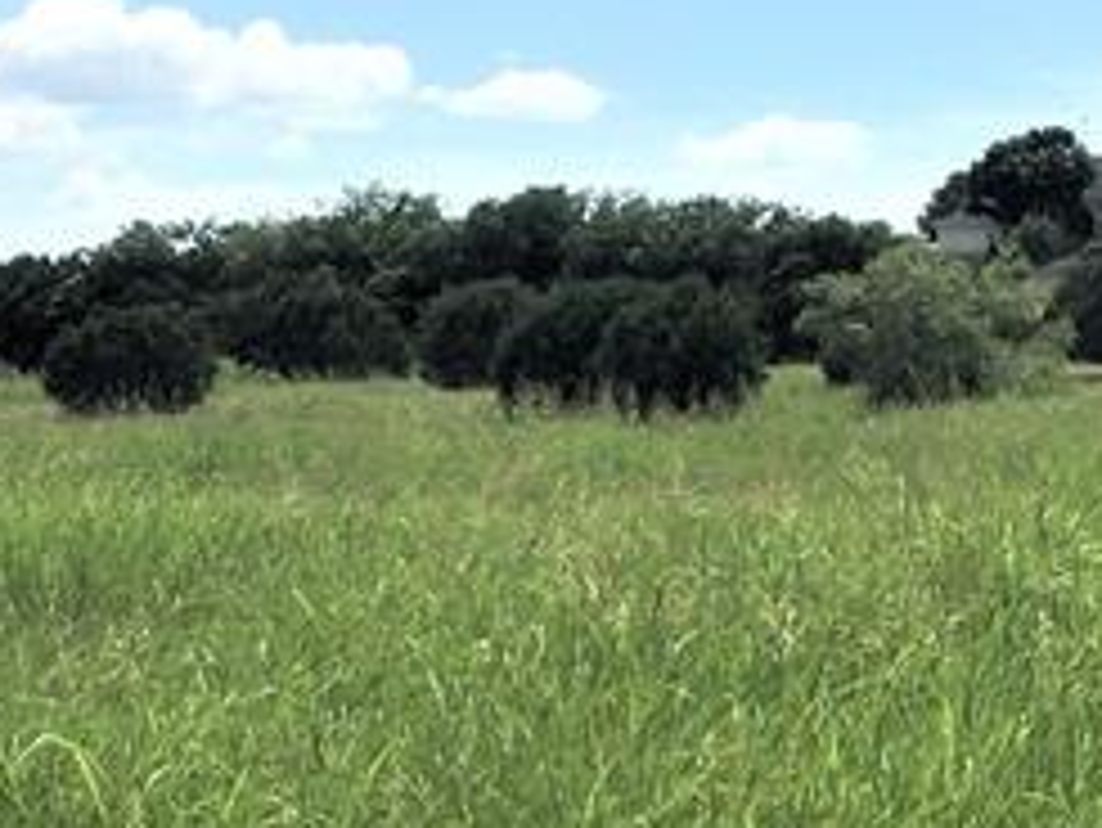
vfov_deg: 12.2
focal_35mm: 121
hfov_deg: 16.3
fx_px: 3854
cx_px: 621
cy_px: 554
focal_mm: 4.15
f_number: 2.2
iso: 25
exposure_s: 1/2481
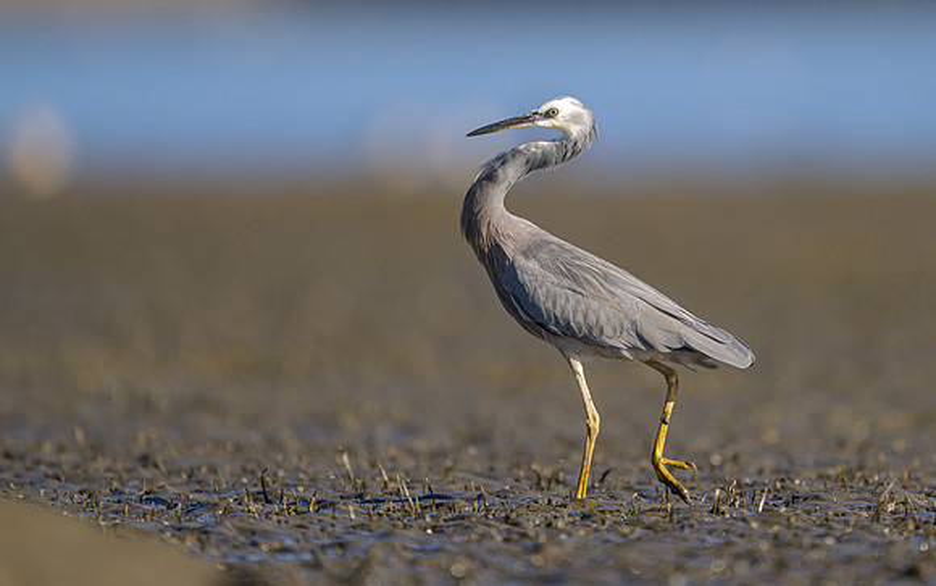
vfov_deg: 1.5
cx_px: 654
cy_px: 194
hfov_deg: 2.4
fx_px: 22740
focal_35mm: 891
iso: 250
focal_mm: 560
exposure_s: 1/2000
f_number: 4
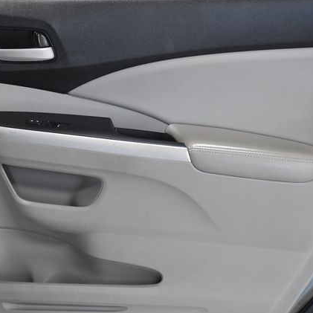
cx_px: 114
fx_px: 992
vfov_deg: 17.9
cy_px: 156
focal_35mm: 97
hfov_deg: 17.9
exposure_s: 1/250
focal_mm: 50
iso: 2500
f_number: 4.8
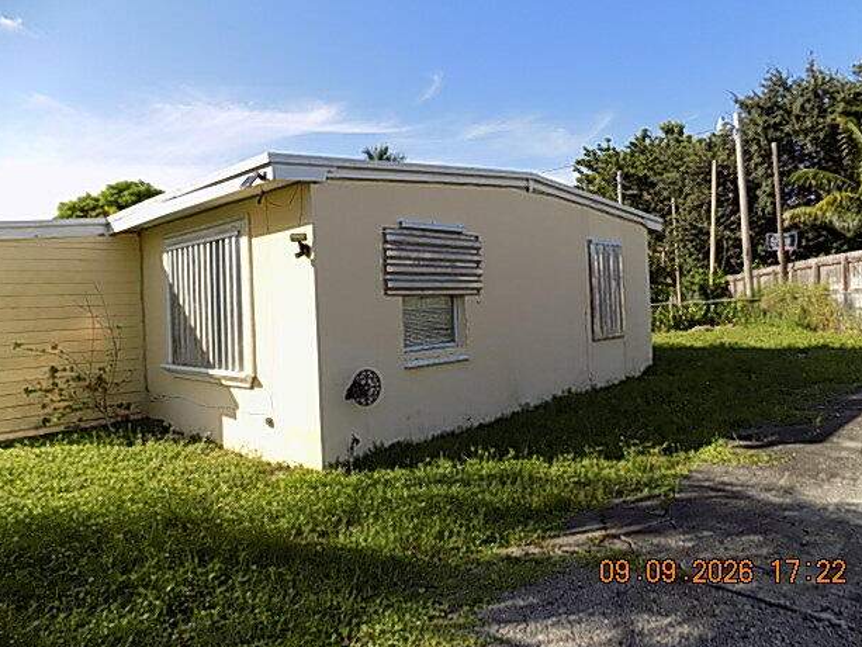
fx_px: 598
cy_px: 314
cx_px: 442
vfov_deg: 56.8
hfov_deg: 71.6
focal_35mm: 24
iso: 80
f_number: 3.1
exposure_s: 1/640
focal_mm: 4
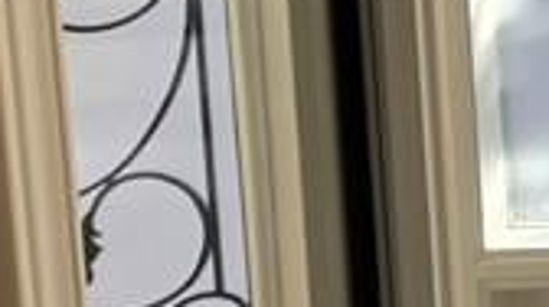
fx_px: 2224
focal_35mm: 153
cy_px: -154
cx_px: 1627
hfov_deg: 10.3
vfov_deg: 7.8
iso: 25
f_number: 1.8
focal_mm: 5.4
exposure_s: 1/146
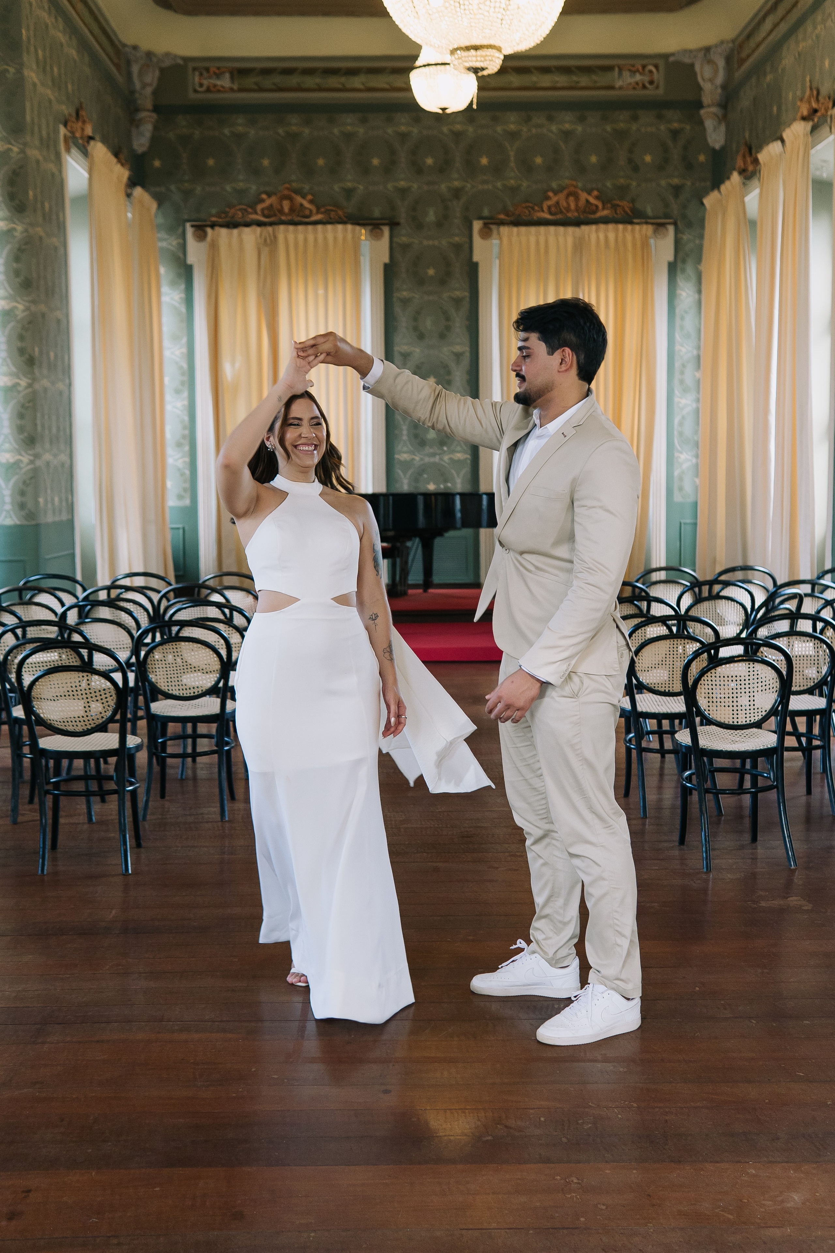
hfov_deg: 29.9
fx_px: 1566
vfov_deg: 43.6
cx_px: 418
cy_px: 626
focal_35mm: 45
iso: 500
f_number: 2.8
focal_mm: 30
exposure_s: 1/200
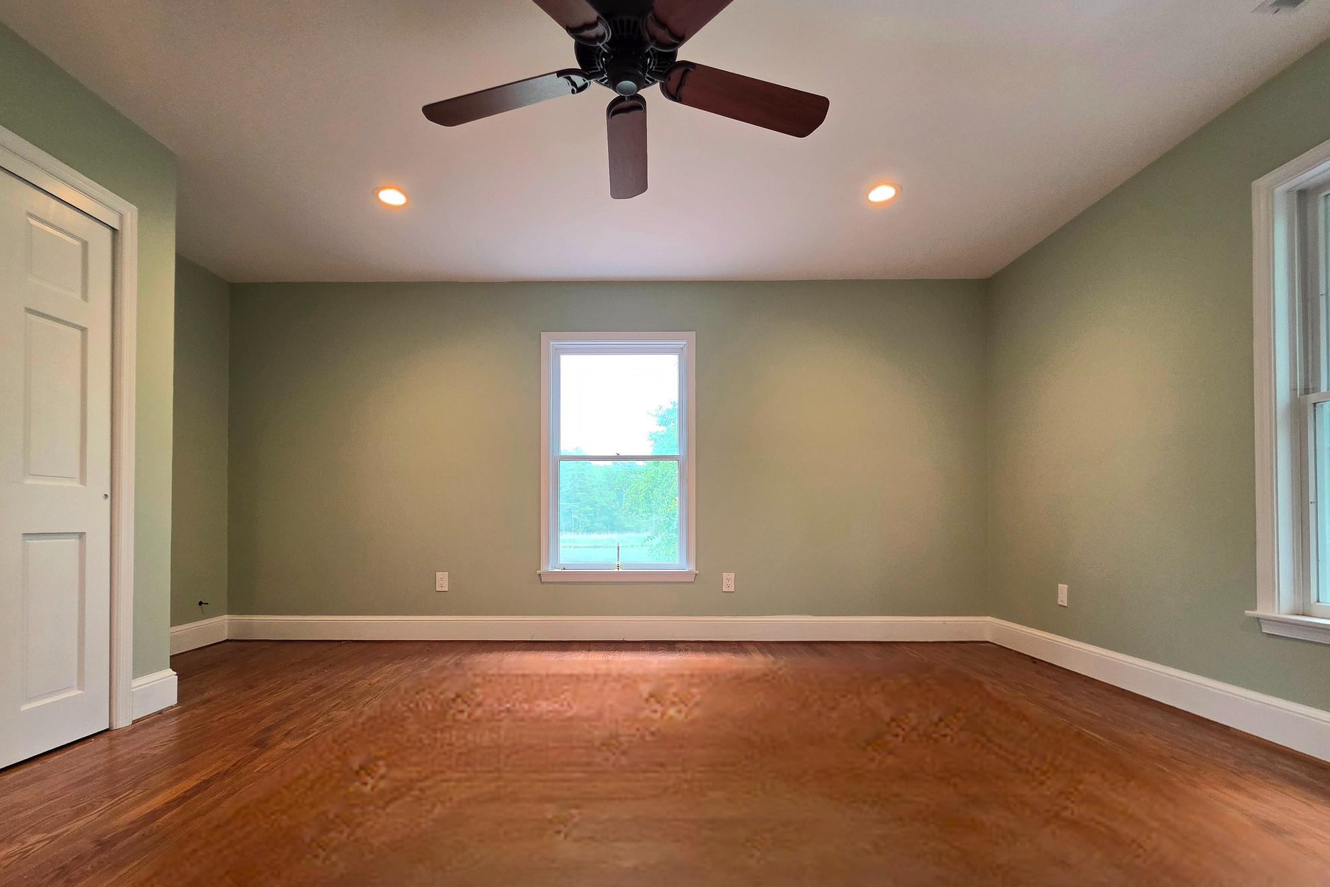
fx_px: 517
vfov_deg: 81.1
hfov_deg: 104.2
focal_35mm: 14
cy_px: 473
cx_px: 646
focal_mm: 2.2
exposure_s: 1/120
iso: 160
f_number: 1.9
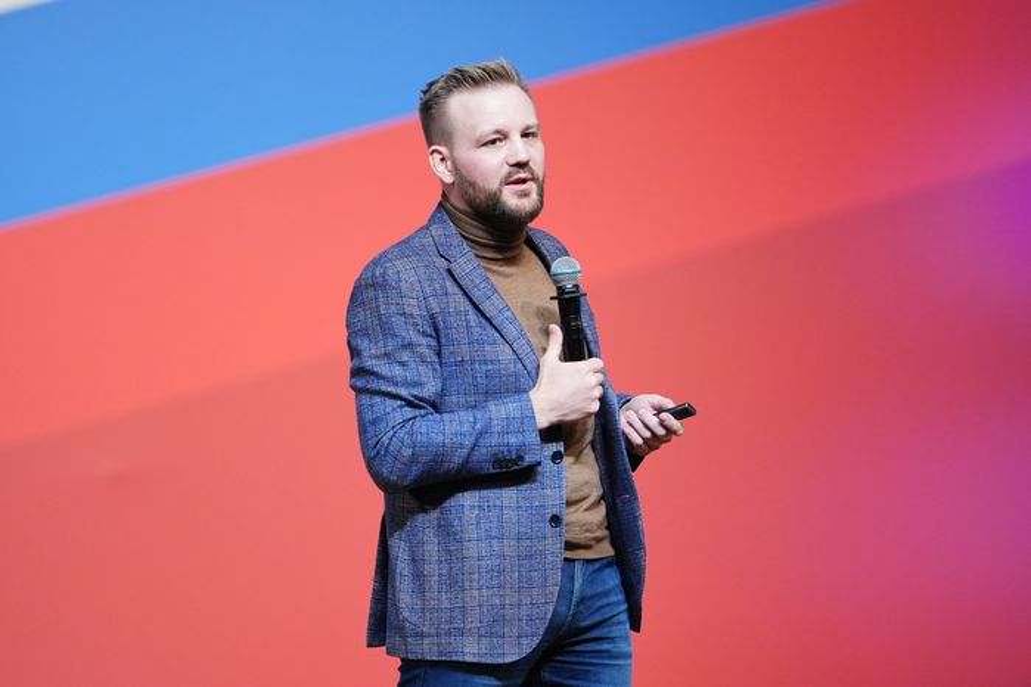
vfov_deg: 4.6
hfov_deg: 6.9
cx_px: 516
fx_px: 8591
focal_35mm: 300
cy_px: 344
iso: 2000
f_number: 2.8
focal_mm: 200
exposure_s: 1/250
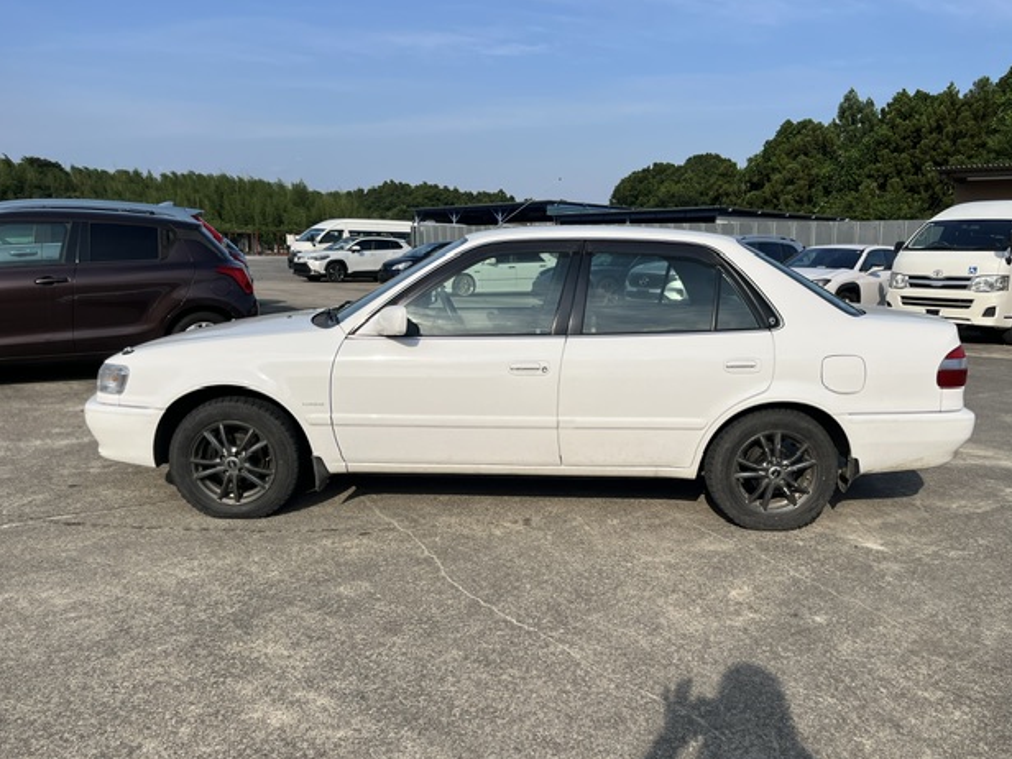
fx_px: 789
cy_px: 388
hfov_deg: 65.3
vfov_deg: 51.4
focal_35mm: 27
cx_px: 513
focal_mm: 5.1
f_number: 1.6
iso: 50
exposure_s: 1/5319
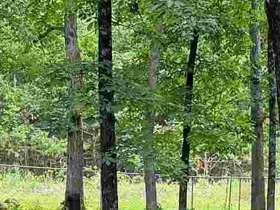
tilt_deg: -2.9
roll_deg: +1.5
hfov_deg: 13.2
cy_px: 288
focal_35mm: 149
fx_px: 1205
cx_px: 166
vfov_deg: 9.7
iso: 125
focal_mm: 6.76
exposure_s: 1/210
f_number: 1.78
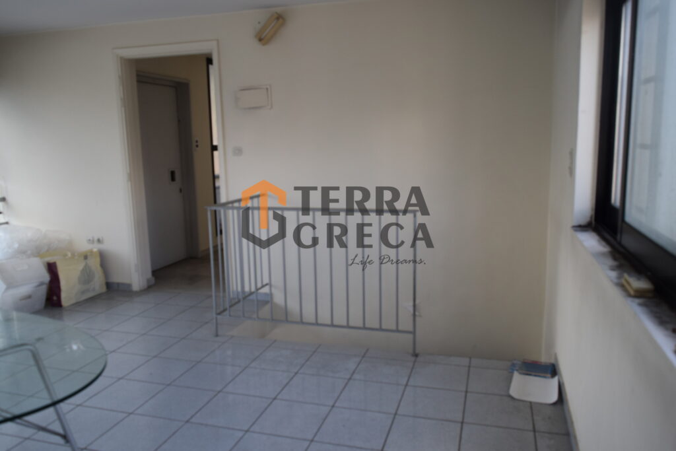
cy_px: 226
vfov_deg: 47.9
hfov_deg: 67.4
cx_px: 338
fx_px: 507
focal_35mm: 27
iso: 400
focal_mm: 18
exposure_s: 1/125
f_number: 6.3
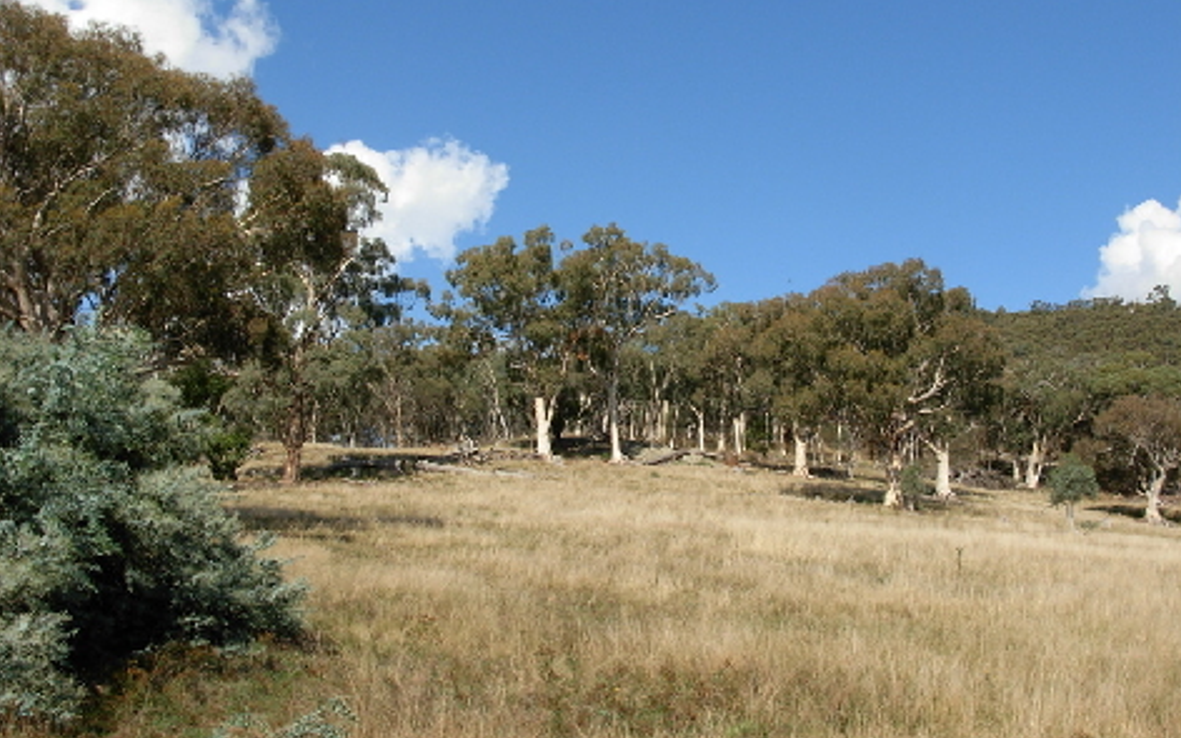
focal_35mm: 41
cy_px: 335
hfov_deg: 48.2
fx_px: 1320
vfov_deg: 31.2
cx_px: 598
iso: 79
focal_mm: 6.3
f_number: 4.9
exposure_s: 1/483
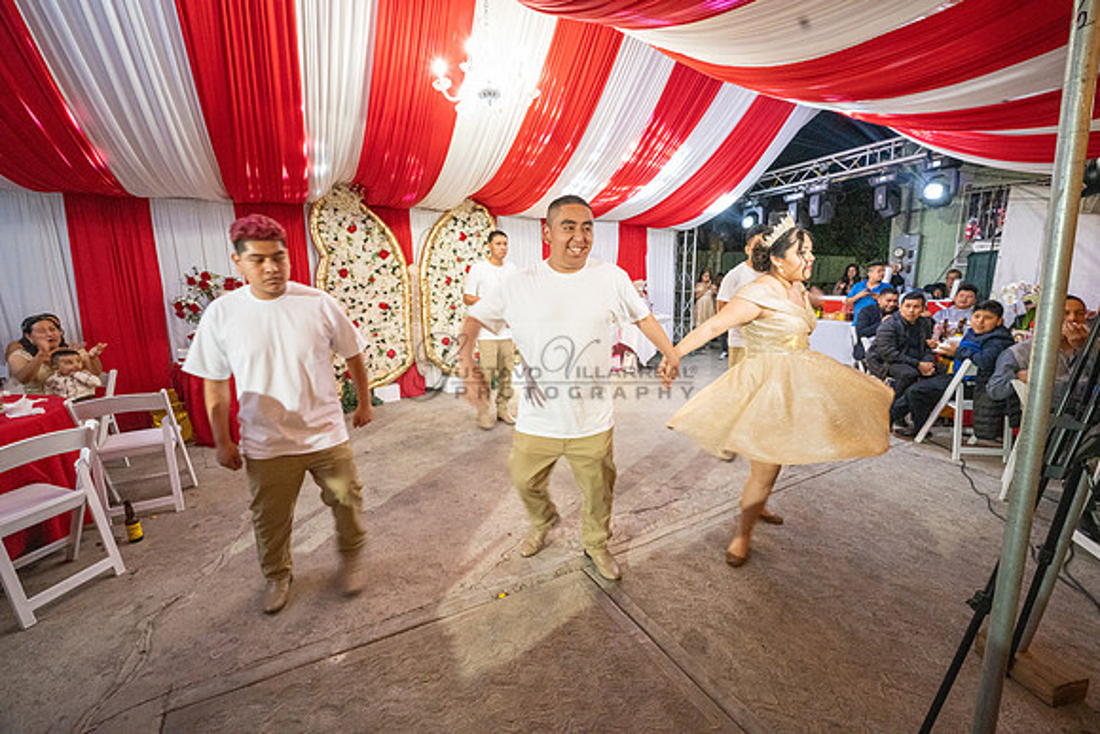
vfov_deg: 81.2
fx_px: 428
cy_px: 367
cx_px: 550
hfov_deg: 104.2
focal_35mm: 14
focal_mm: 14
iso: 10000
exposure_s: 1/50
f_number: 8
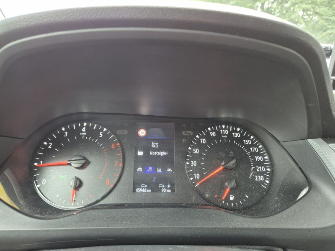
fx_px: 223
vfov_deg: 58.9
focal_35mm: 23
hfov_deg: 73.9
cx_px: 168
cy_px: 126
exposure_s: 1/100
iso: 320
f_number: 1.8
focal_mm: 5.4
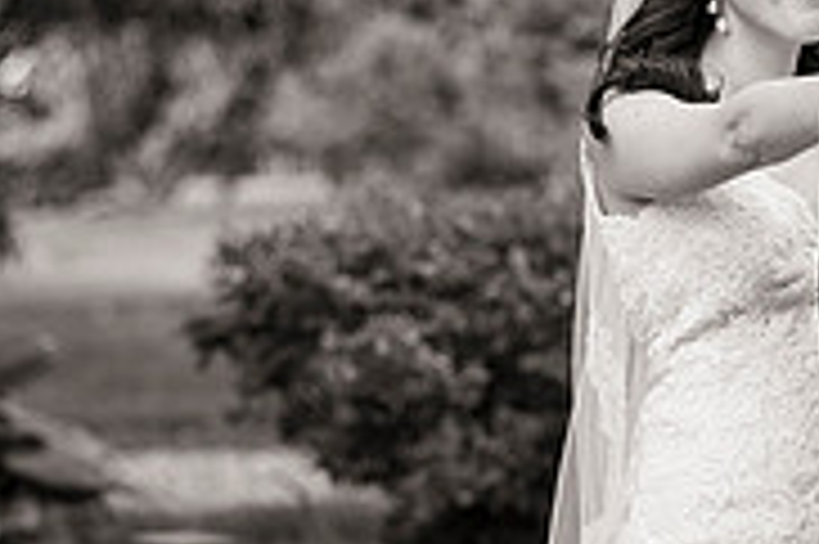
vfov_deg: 3.8
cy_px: -9
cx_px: 1053
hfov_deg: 5.8
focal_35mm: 356
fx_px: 8092
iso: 200
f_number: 3.5
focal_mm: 112
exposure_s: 1/320
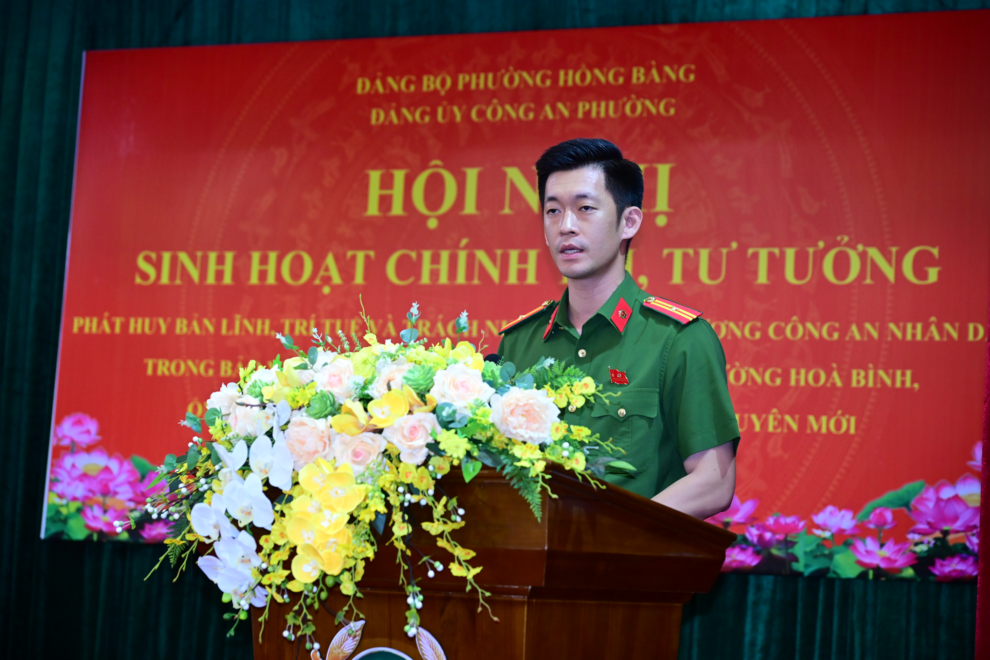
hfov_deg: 26.7
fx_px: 2090
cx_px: 495
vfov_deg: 17.9
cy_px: 330
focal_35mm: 76
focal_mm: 76
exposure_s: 1/160
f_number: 4
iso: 2500
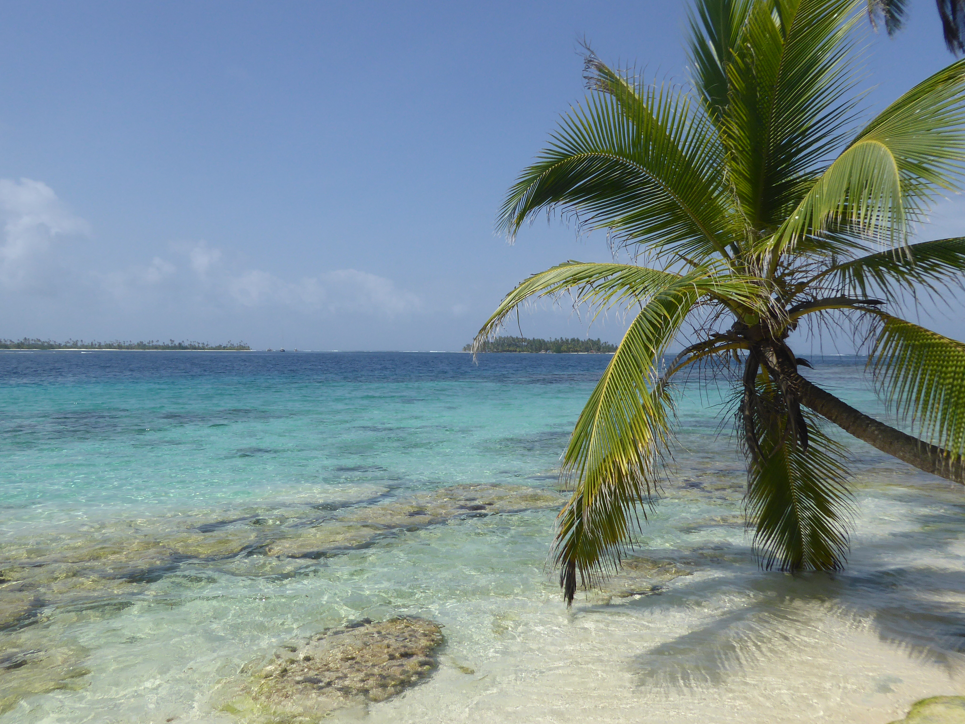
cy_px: 398
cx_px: 441
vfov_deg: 46.7
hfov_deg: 59.9
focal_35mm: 30
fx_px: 836
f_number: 3.3
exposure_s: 1/2000
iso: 100
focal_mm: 4.3
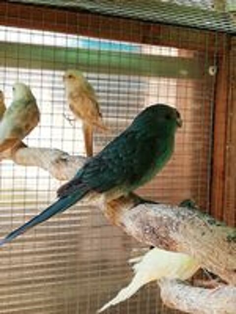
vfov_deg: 23.6
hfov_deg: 17.8
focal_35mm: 83
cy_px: 157
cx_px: 118
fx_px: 754
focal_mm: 3.46
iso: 50
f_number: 2.2
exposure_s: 1/187
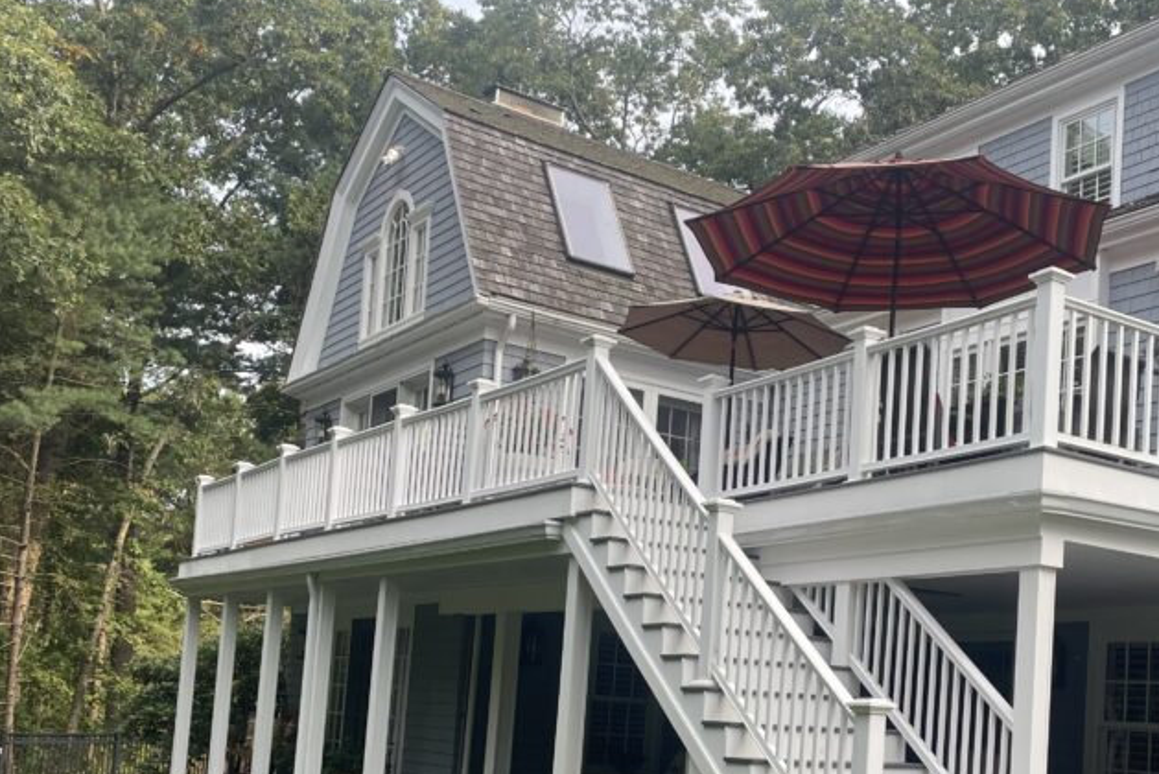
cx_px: 792
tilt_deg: +4.8
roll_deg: -3.2
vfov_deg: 29.9
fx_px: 1417
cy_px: 606
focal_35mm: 44
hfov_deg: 43.7
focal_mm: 4.2
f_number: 1.6
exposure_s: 1/336
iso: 32
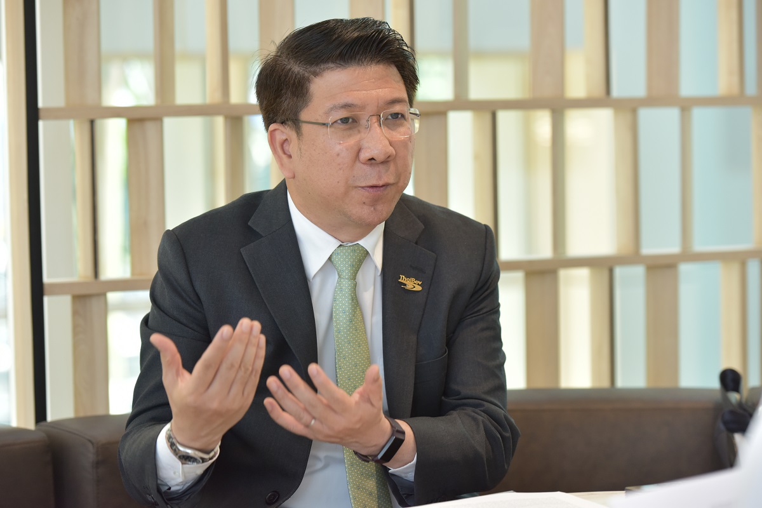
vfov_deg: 11.4
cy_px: 254
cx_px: 381
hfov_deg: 17.1
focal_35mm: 120
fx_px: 2540
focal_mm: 120
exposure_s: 1/200
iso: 1400
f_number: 3.5
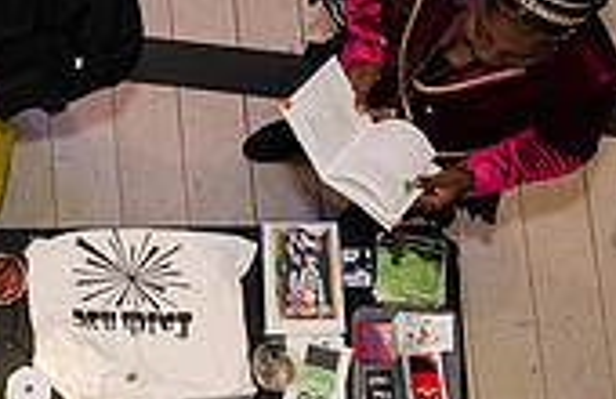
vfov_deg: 11.0
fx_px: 2069
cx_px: -61
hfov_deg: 16.4
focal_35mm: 122
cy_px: 158
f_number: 3.5
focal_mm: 35
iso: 10000
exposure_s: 1/400
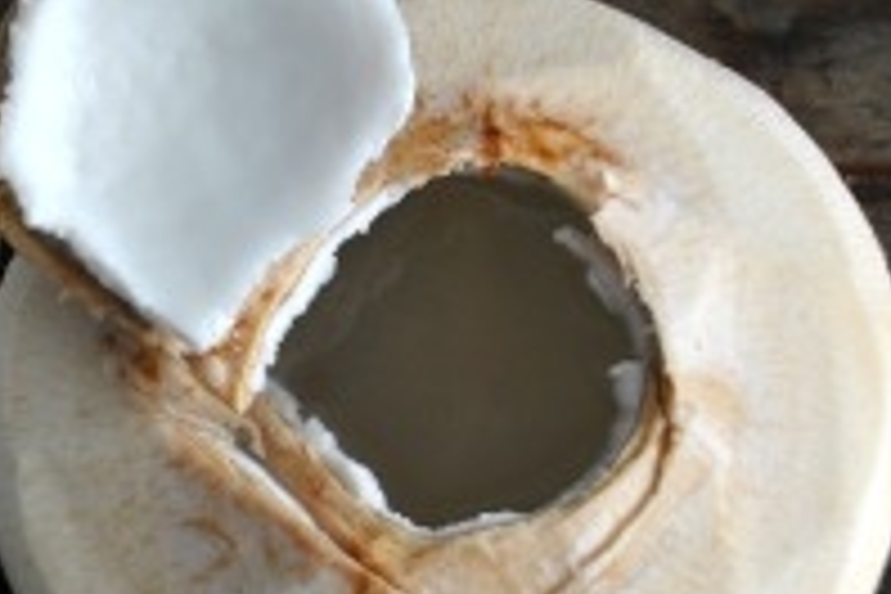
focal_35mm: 88
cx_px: 99
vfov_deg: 15.5
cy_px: 306
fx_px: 2178
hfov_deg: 22.6
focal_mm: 29
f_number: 6.3
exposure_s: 1/60
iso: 200
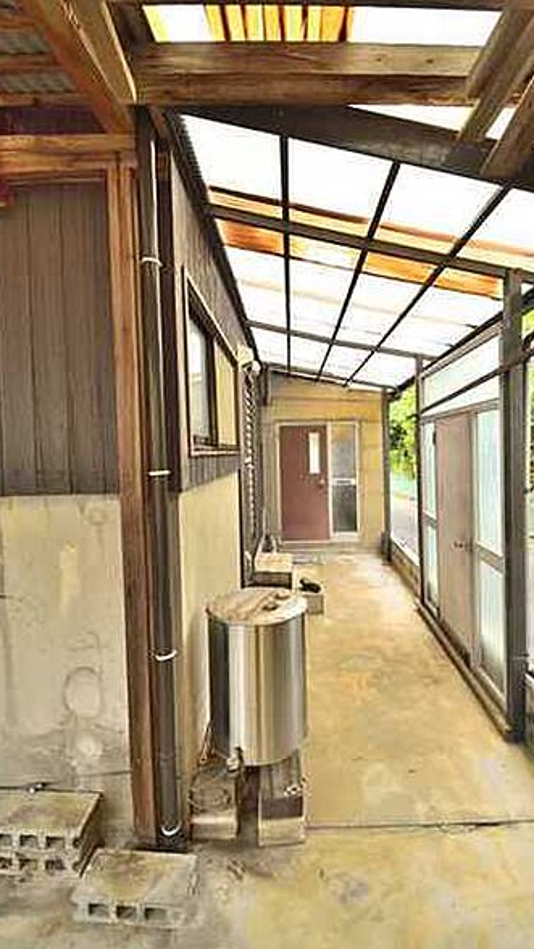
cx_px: 302
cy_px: 469
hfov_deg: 66.8
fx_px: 403
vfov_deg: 99.4
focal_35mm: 16
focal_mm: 10
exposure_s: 1/30
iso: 100
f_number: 8
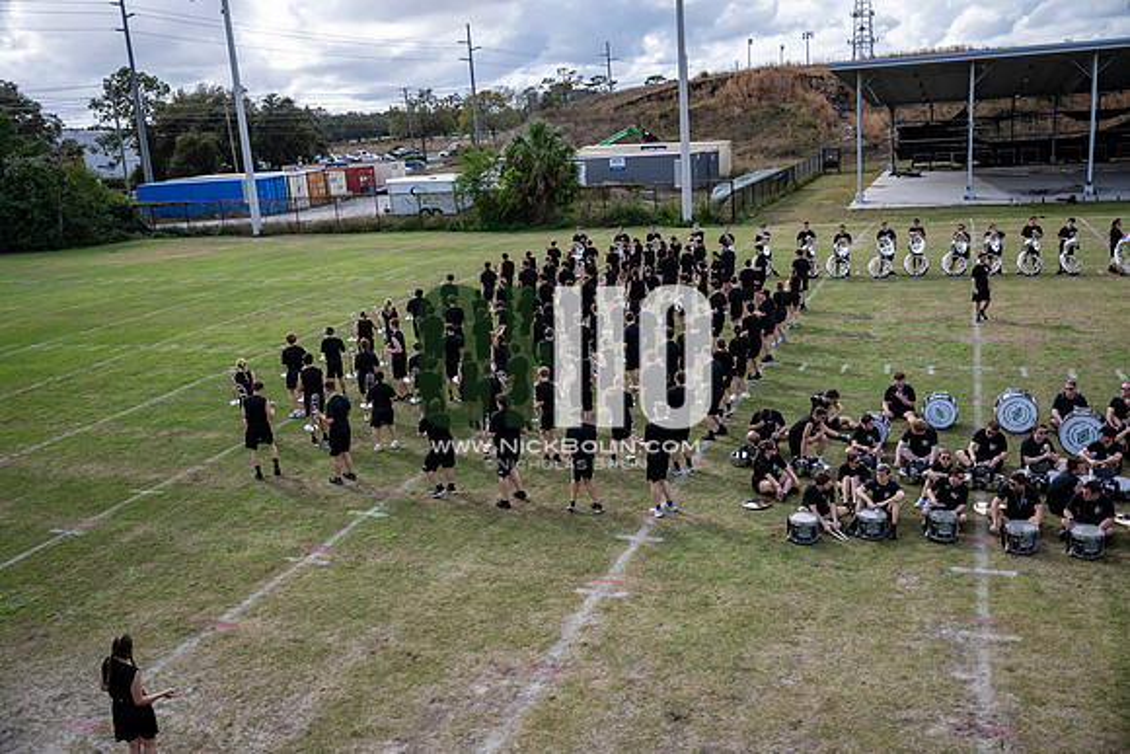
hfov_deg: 58.0
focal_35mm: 32
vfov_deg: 40.6
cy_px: 377
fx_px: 1020
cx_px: 565
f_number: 2.8
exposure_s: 1/1250
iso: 125
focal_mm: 32.5
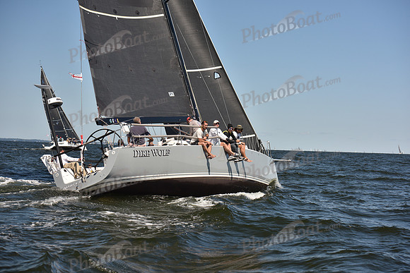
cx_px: 205
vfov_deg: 19.5
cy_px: 136
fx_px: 797
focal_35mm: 70
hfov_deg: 28.8
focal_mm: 70
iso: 250
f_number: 4.5
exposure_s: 1/1000
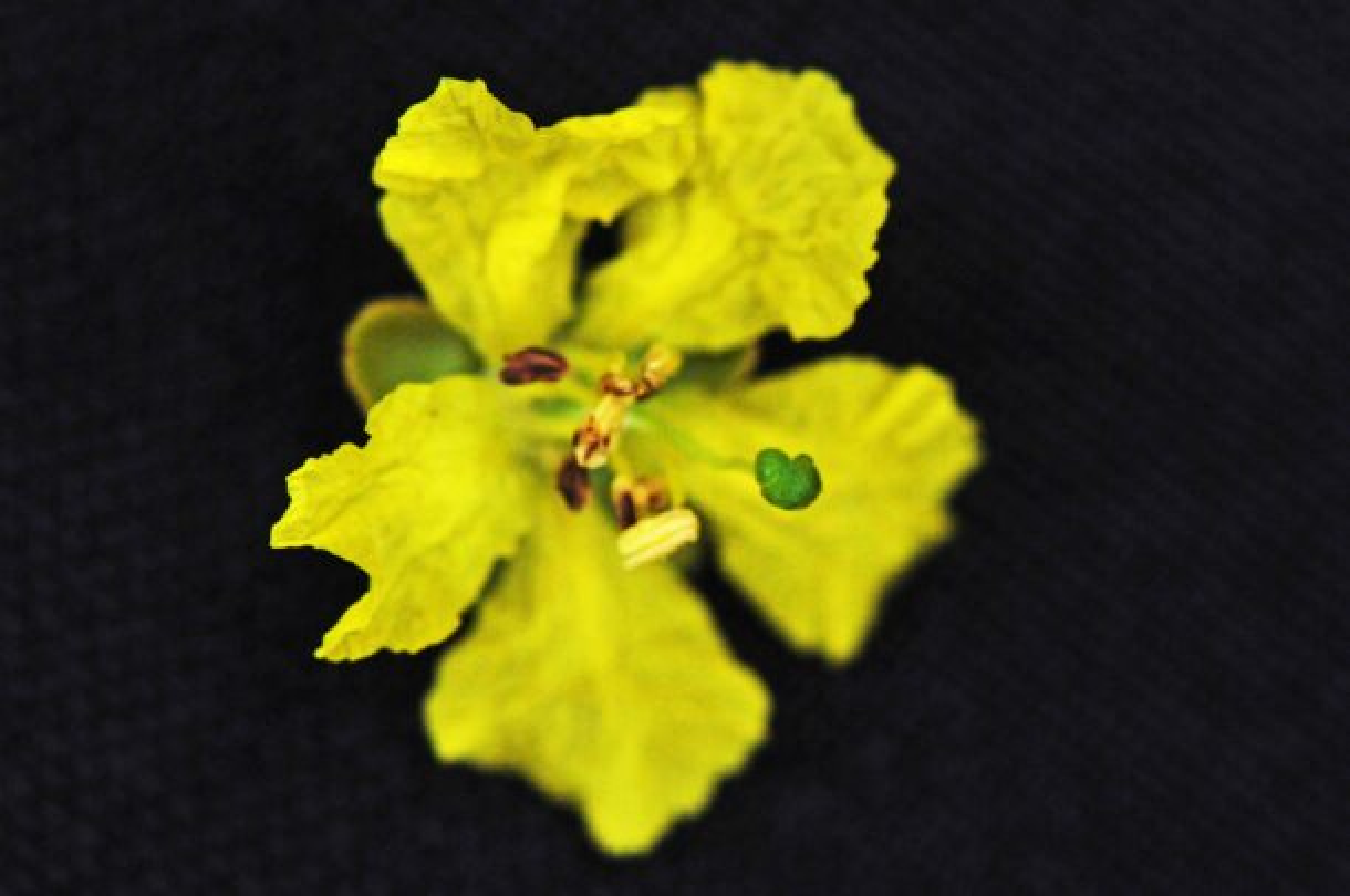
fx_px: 5898
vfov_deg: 8.7
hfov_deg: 13.1
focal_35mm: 158
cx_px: 675
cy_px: 448
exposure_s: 1/800
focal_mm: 105
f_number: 7.1
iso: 800
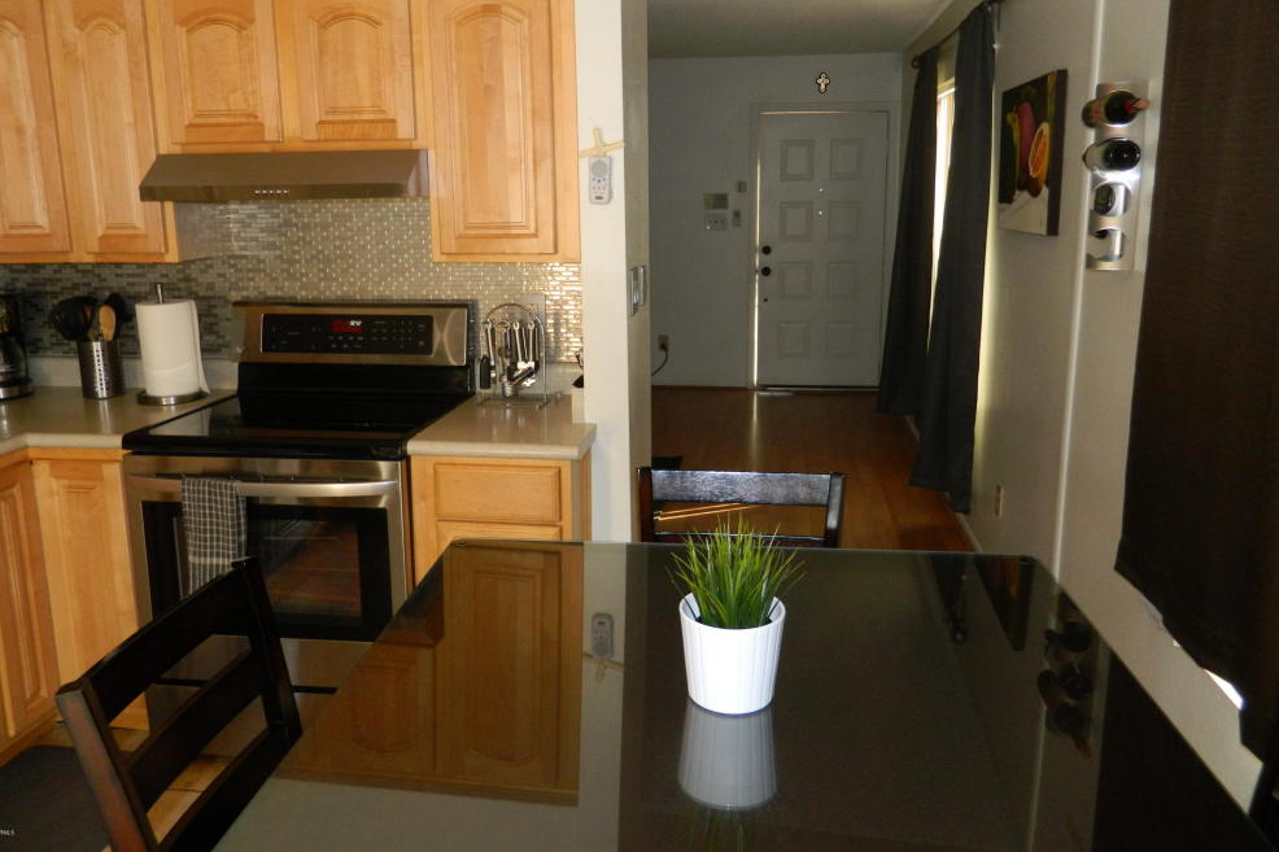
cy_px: 366
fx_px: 959
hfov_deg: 67.4
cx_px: 643
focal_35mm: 27
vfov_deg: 47.8
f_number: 3.1
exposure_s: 1/30
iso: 200
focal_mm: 4.5
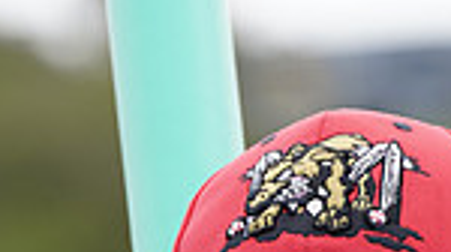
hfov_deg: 2.7
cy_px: 615
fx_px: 9688
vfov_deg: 1.5
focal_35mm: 811
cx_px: 449
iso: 100
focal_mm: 200
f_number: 5.6
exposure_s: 1/250
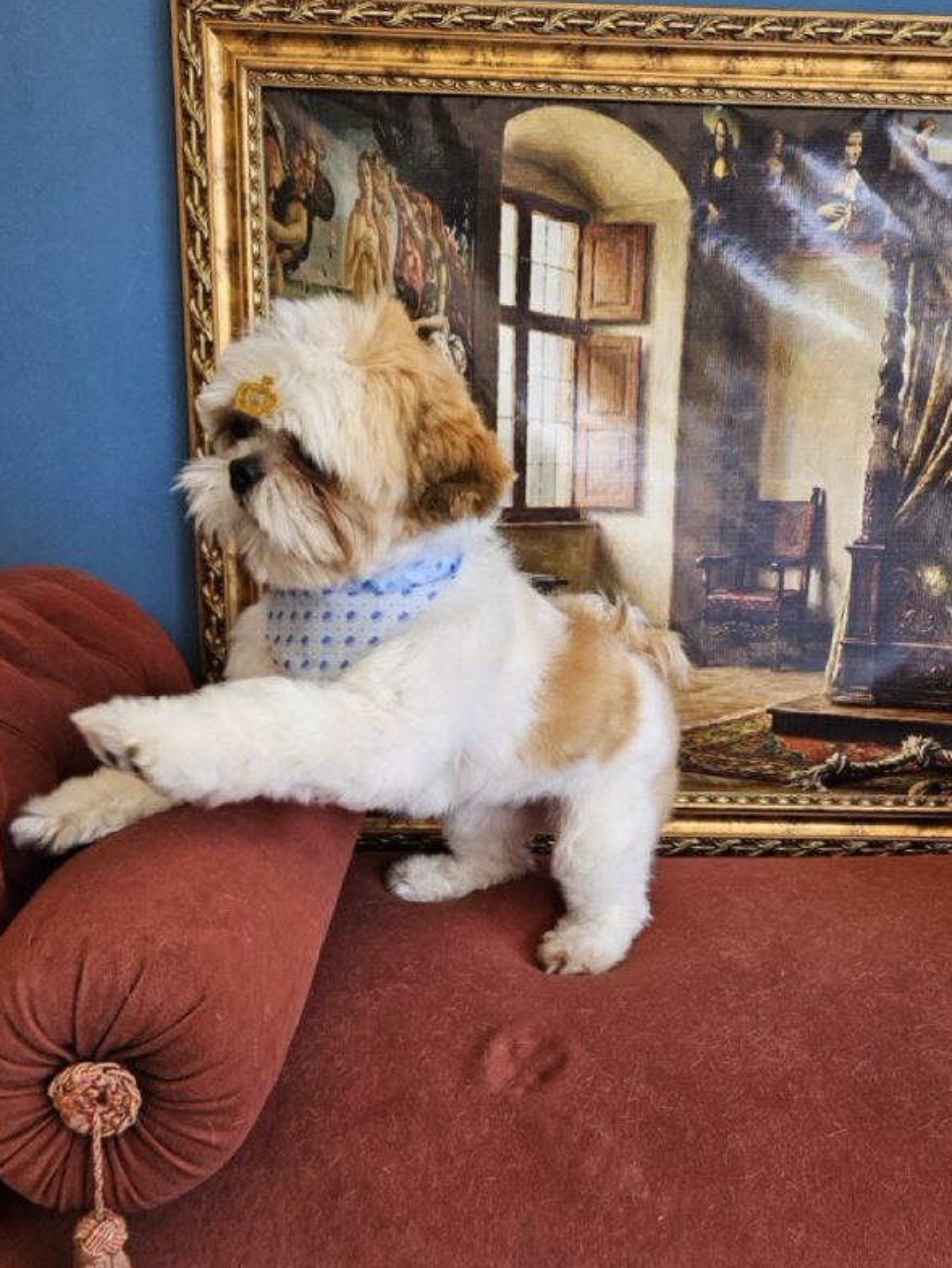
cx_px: 514
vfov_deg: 59.8
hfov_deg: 46.8
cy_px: 701
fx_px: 1100
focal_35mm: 30
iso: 125
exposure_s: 1/359
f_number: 1.8
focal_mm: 5.4
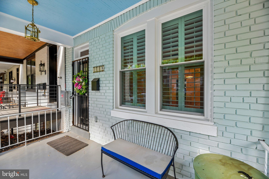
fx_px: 105
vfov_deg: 81.2
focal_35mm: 14
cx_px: 134
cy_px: 90
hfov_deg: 104.3
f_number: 8
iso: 125
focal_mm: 14
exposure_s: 1/15
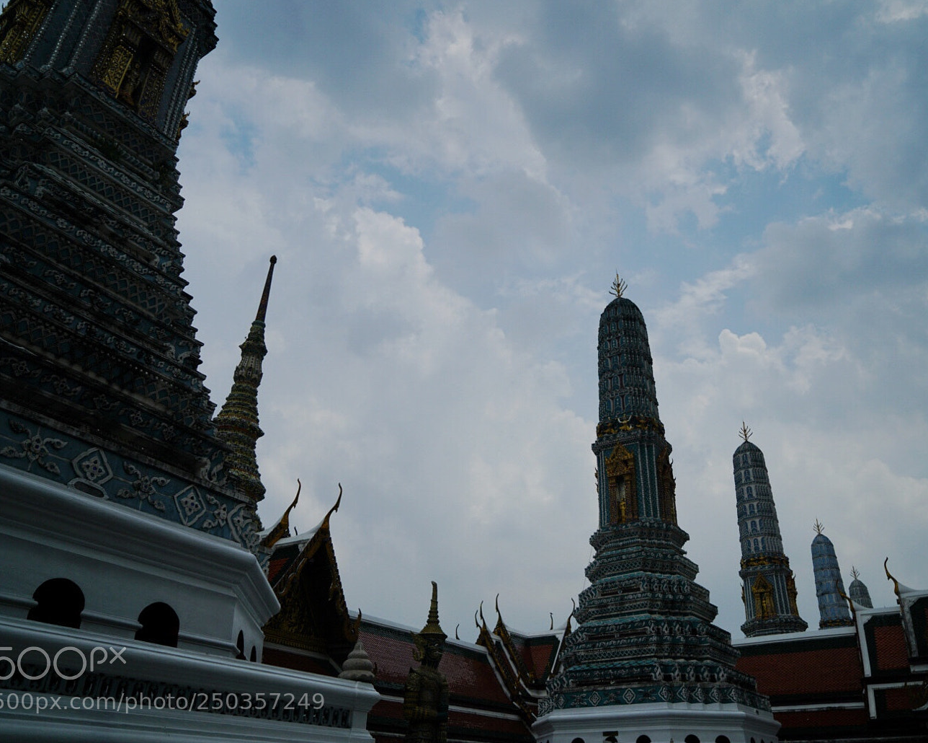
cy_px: 373
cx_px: 524
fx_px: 769
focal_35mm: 28
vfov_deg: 51.5
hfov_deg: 62.0
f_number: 4
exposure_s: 1/4000
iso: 200
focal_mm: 24
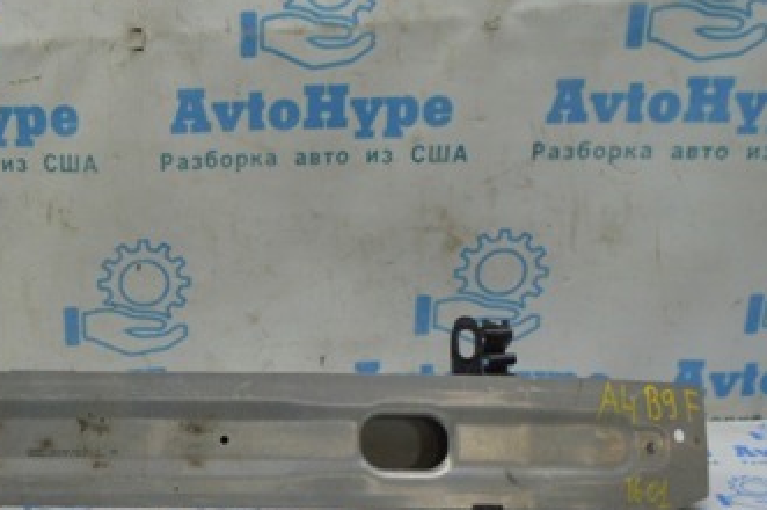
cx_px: 76
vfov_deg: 22.2
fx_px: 1298
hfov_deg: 31.4
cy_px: 312
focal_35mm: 61
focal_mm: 21
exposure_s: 1/40
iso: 400
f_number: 5.6
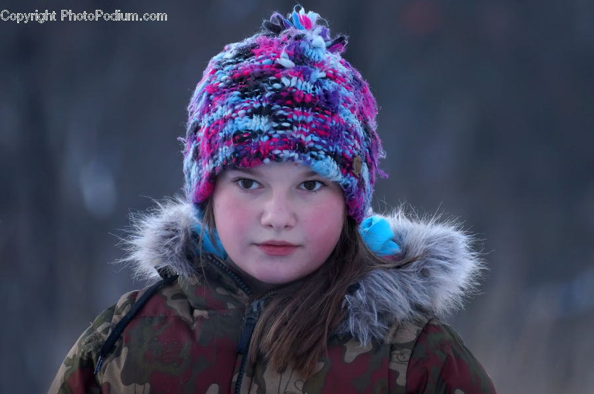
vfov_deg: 3.3
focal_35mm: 420
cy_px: 197
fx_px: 6919
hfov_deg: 4.9
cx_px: 297
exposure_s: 1/100
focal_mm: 280
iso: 1600
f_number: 6.3
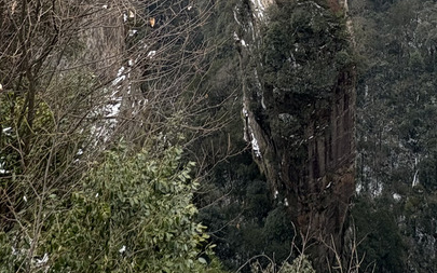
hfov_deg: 43.3
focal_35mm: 44
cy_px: -234
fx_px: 524
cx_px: 344
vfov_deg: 20.0
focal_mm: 2.22
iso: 64
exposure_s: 1/821
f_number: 2.2
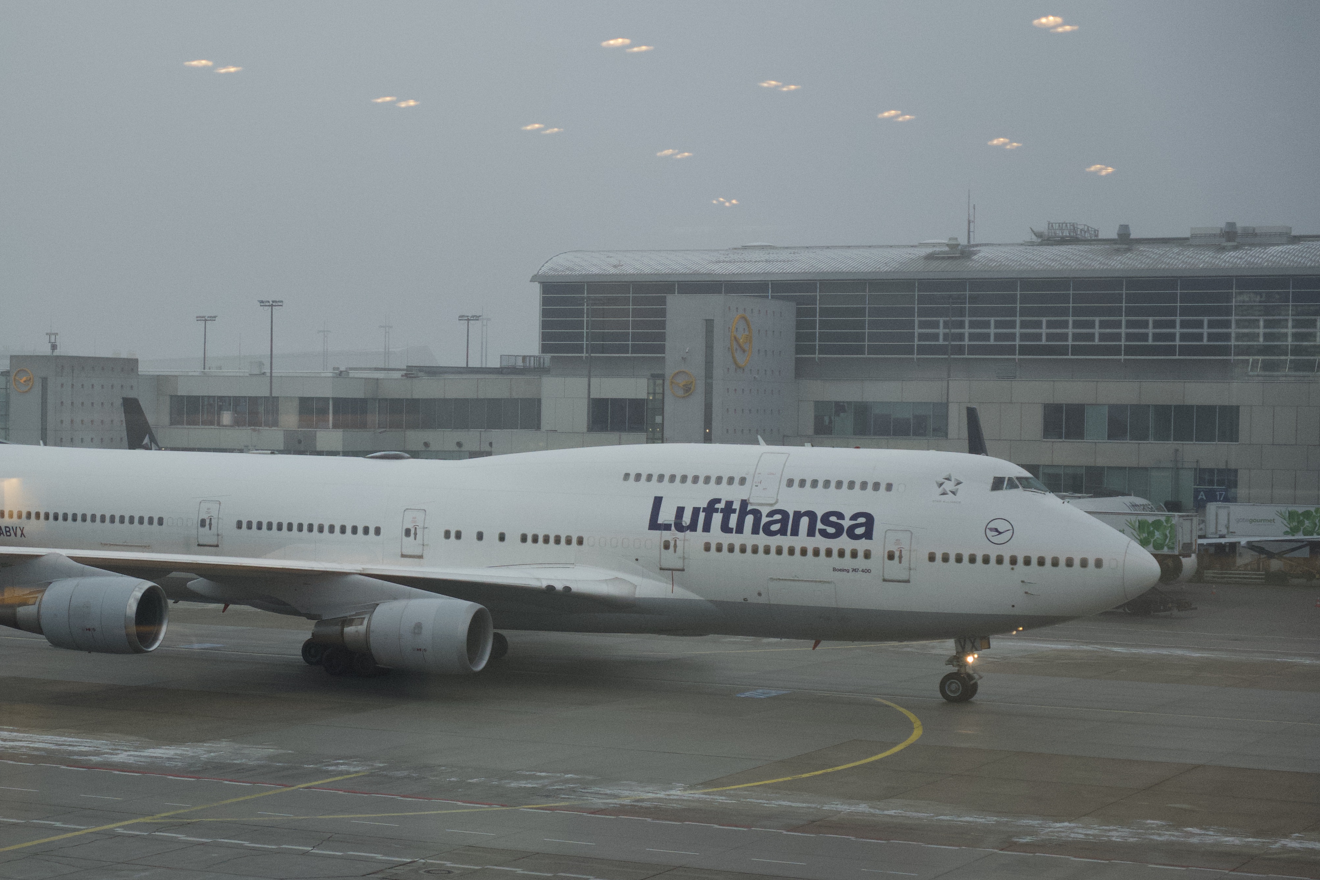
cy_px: 472
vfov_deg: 17.7
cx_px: 360
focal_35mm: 77
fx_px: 2827
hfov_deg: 26.0
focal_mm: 34.5
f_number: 2.8
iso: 1000
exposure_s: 1/1600
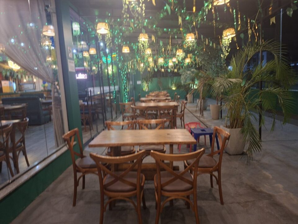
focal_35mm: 23
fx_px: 198
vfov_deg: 58.9
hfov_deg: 73.9
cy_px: 112
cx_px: 149
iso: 320
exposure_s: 1/30
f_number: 1.8
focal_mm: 5.54
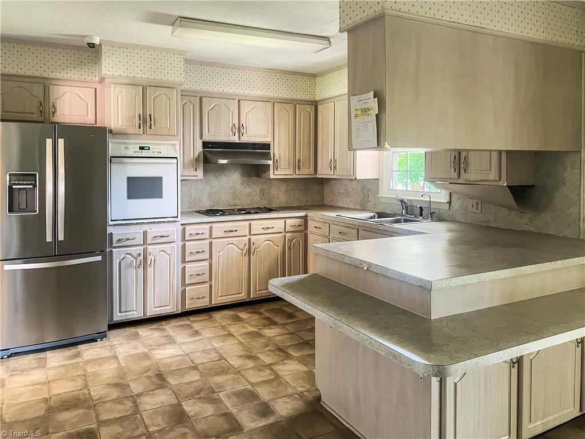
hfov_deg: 67.3
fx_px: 439
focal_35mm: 26
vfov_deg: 53.1
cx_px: 292
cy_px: 220
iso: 400
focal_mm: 5.7
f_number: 1.5
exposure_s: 1/40
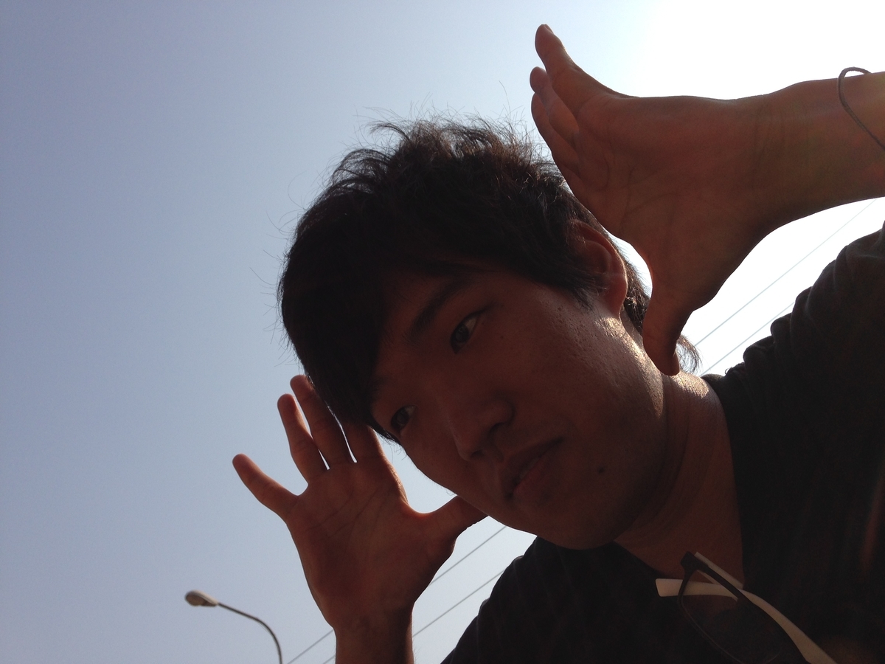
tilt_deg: +41.6
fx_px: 844
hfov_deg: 55.4
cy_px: 332
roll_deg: +15.1
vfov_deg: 42.9
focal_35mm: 33
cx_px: 442
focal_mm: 4.12
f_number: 2.4
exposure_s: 1/2584
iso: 50
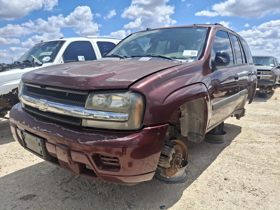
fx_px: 202
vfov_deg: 54.9
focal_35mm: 25
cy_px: 105
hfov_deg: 69.4
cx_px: 140
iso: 32
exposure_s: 1/2786
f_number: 1.8
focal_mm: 4.69
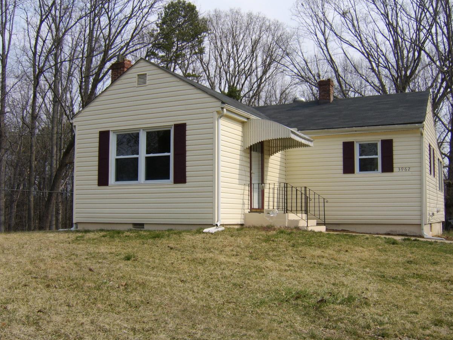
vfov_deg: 43.0
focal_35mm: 33
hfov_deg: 55.3
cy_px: 166
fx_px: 432
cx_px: 223
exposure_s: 1/297
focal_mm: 8.13
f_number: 6.7
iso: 71
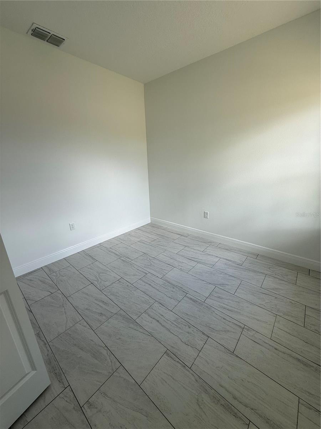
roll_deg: +0.9
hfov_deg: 85.7
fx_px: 173
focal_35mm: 14
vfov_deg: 102.1
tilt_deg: -19.1
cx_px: 160
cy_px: 214
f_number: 2.2
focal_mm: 2.22
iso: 50
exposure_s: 1/99
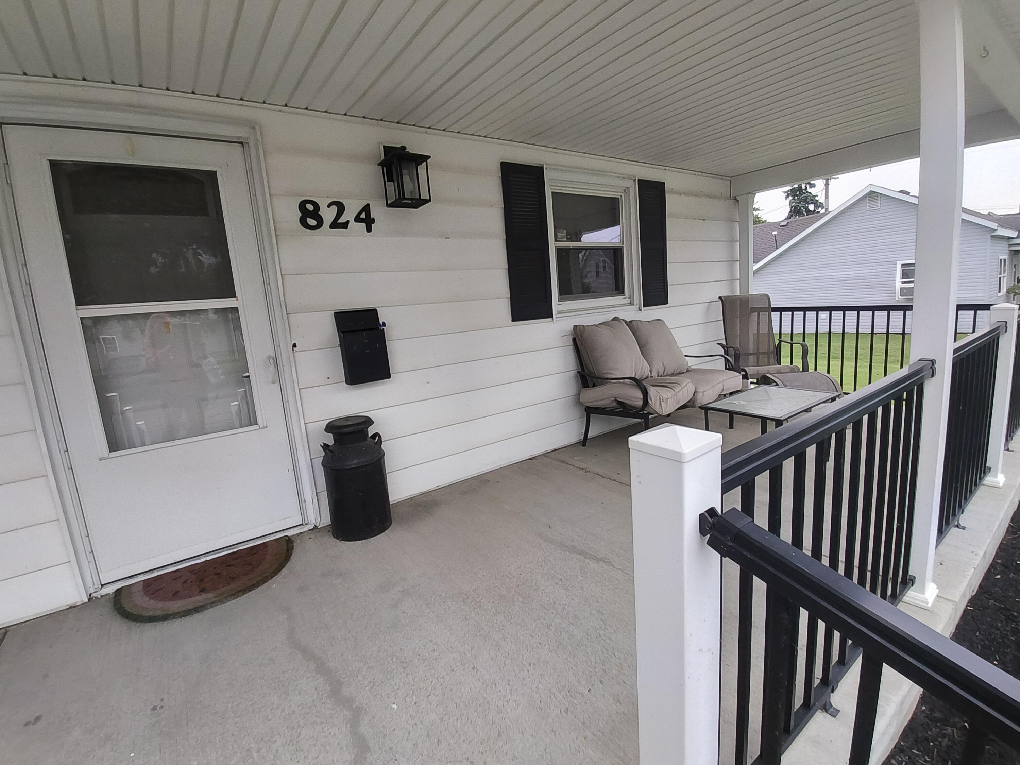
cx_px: 510
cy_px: 382
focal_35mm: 16
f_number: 2.2
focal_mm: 1.46
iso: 160
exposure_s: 1/50
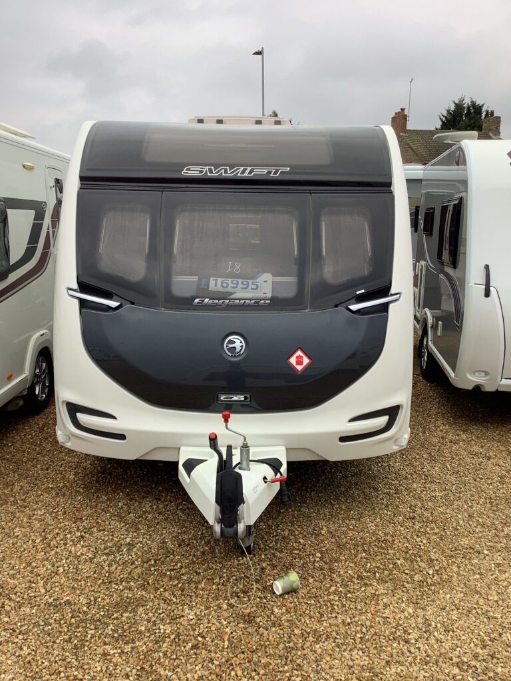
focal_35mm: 31
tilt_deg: -11.5
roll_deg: -0.3
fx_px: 610
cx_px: 256
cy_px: 340
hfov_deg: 45.4
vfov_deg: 58.4
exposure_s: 1/120
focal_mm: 3.3
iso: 25
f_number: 2.4
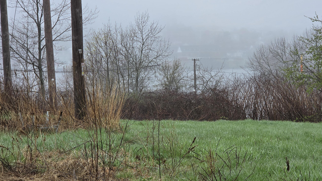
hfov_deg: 23.9
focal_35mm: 89
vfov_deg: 13.6
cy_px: 76
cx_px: 186
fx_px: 760
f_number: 2.4
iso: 25
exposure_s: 1/582
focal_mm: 7
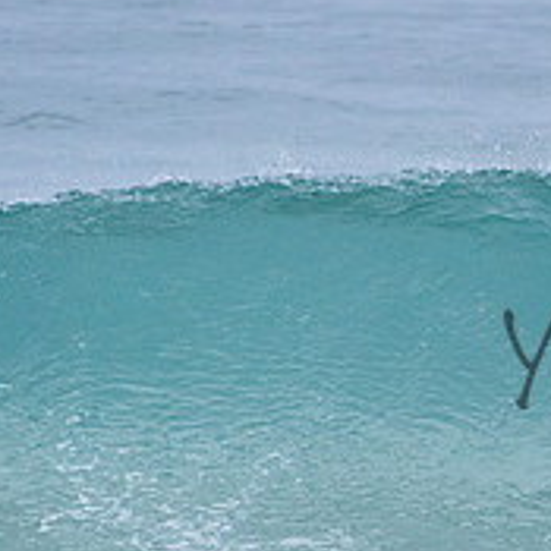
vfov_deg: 1.0
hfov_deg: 1.0
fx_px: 31101
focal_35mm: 1727
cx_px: 1030
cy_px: 319
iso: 2000
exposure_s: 1/2000
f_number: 5.6
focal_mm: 500
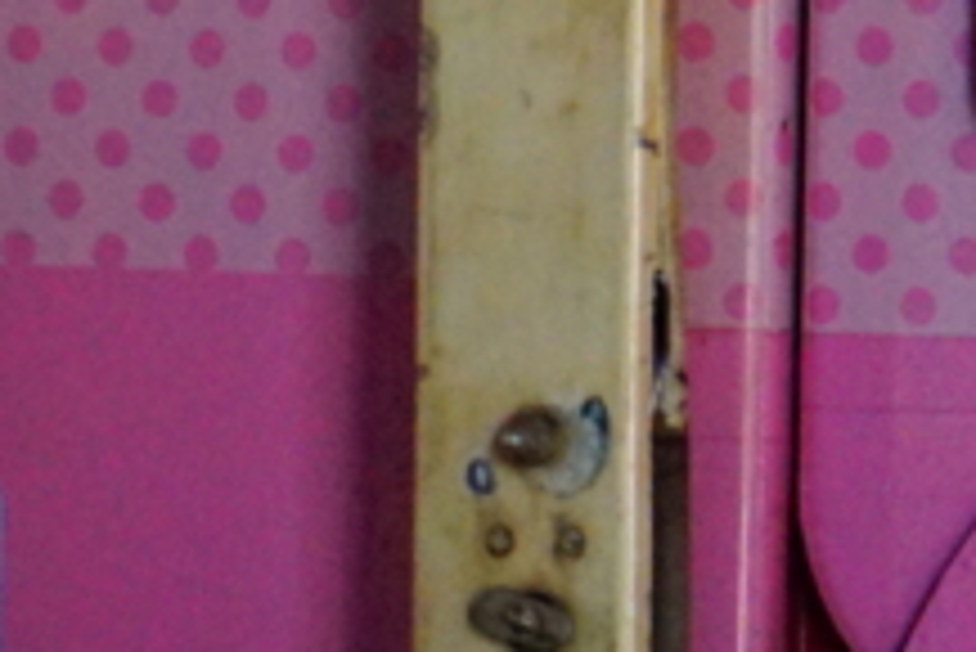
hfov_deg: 1.9
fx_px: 29950
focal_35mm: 1104
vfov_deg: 1.2
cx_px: 1709
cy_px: -384
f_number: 6.3
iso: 4000
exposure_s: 1/350
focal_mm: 200
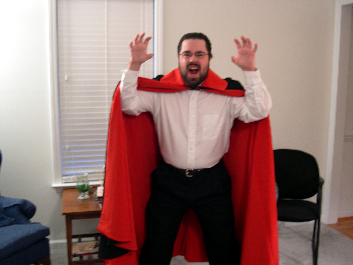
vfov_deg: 37.7
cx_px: 176
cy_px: 132
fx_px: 388
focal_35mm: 38
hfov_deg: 49.0
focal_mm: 8
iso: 141
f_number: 2.8
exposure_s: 1/5
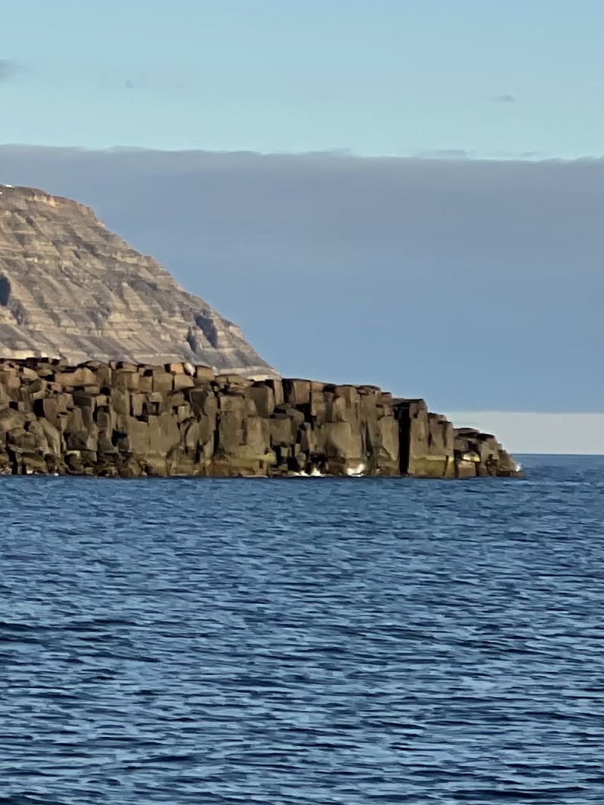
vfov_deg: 8.0
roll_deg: +1.7
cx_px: -930
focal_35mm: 245
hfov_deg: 5.8
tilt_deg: +4.3
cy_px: -47
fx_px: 5699
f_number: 2.2
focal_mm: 7.5
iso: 20
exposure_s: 1/1155
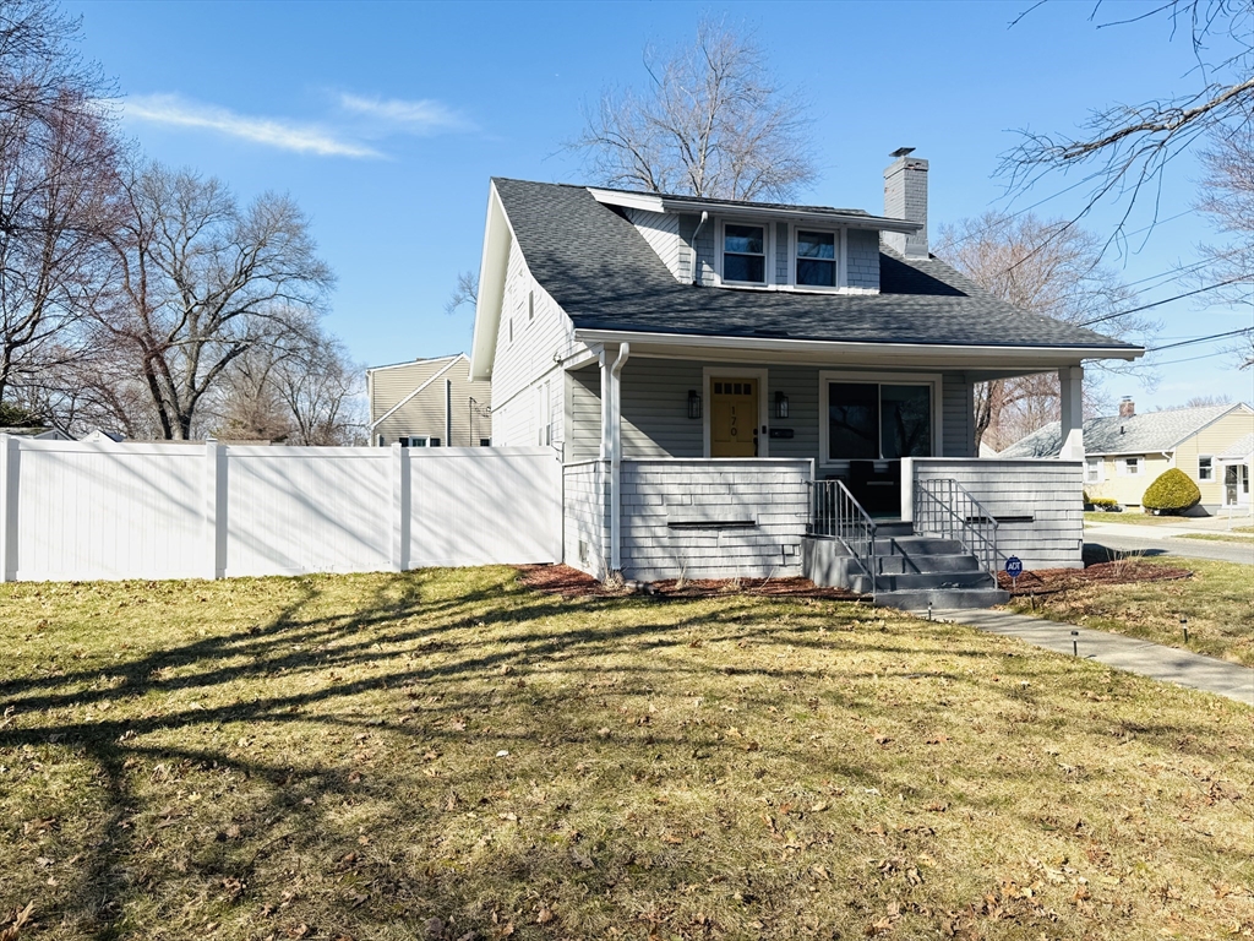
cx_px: 627
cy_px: 470
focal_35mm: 24
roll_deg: -0.1
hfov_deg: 71.6
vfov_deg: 56.8
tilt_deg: +3.2
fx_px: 869
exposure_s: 1/2611
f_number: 1.78
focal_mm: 6.76
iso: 80
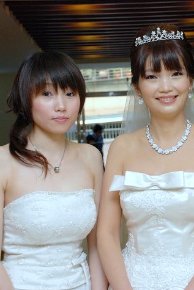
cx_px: 168
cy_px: 144
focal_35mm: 91
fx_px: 735
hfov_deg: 14.9
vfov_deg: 22.4
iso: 400
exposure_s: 1/60
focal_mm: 40
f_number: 5.6
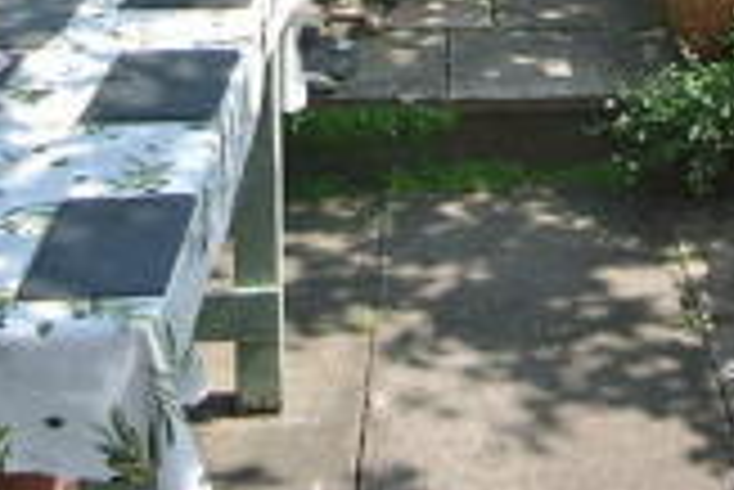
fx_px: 1469
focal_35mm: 72
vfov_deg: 16.0
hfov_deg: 27.6
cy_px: -393
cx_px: 565
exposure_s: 1/320
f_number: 4.5
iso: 100
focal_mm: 6.7
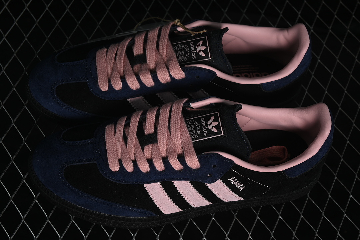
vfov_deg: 18.2
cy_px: 120
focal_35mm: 75
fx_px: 750
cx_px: 180
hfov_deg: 27.0
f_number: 6.3
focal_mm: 50
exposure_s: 1/60
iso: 160
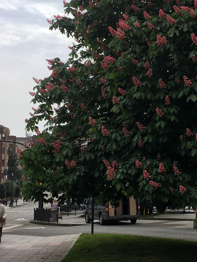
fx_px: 516
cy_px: 142
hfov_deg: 20.4
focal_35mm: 68
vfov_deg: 28.5
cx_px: 227
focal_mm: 4.15
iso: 25
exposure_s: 1/986
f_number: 2.2
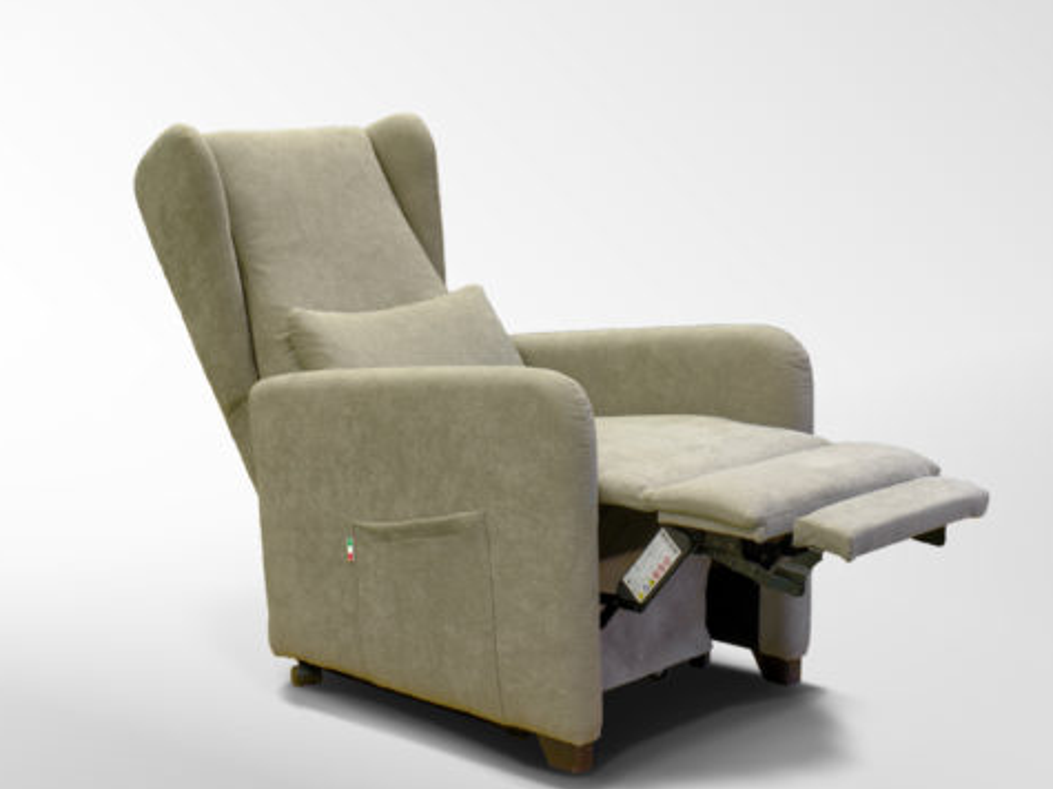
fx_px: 1886
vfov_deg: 23.6
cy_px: 386
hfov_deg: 31.2
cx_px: 510
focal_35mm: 62
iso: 100
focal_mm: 51
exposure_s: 6
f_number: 22
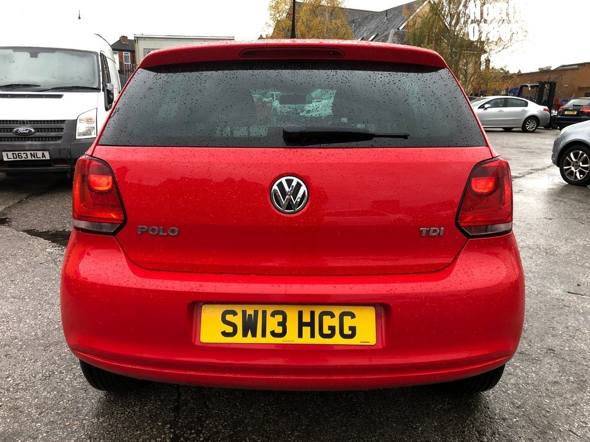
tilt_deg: -13.0
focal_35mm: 28
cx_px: 295
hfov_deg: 63.4
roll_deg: +1.0
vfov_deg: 49.7
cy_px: 221
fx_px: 477
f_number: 1.8
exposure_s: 1/61
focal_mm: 4
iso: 25
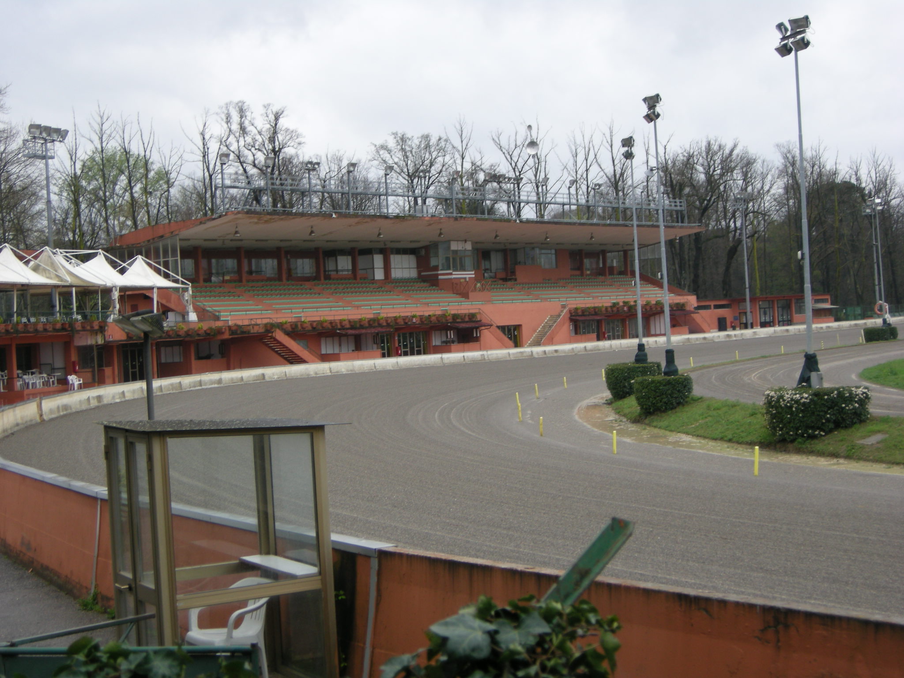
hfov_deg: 31.2
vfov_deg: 23.7
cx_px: 452
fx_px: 1619
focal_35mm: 62
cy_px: 339
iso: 64
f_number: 3.5
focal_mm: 12.9
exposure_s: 1/57.1
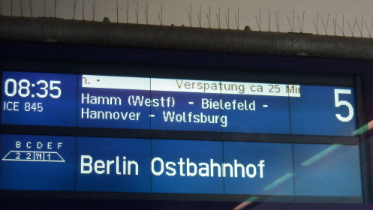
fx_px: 910
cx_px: 187
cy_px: 99
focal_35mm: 92
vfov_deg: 13.2
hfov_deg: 23.2
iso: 400
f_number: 4.1
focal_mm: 13.73
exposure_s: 1/33
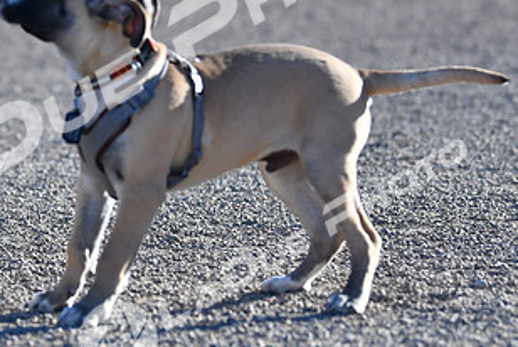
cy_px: 92
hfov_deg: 7.1
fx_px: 4148
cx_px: 76
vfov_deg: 4.8
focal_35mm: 288
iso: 320
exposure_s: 1/4000
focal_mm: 102
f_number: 2.8
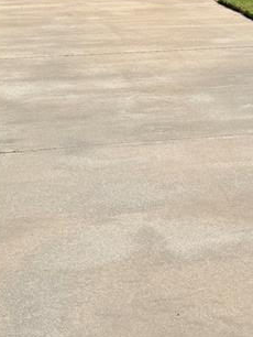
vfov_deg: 20.0
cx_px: 220
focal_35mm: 94
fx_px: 915
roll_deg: -0.5
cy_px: -20
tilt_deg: -5.9
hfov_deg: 15.6
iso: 80
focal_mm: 6.76
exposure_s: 1/5714
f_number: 1.78
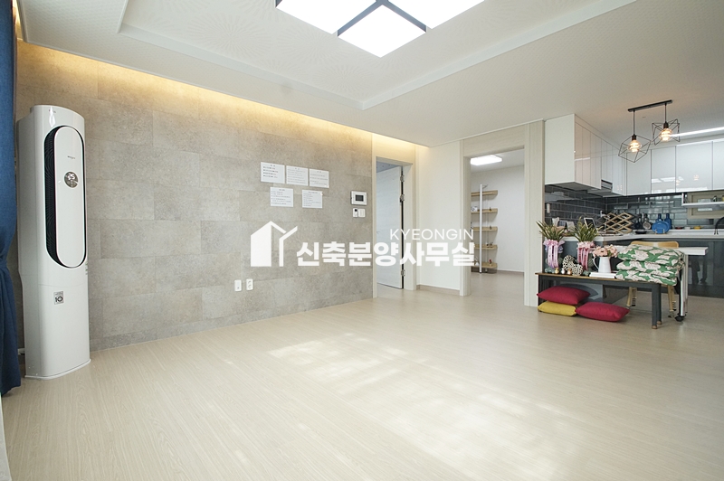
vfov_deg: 72.0
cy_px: 240
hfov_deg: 95.0
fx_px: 332
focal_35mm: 16
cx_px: 362
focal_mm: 11
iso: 800
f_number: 9
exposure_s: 1/40
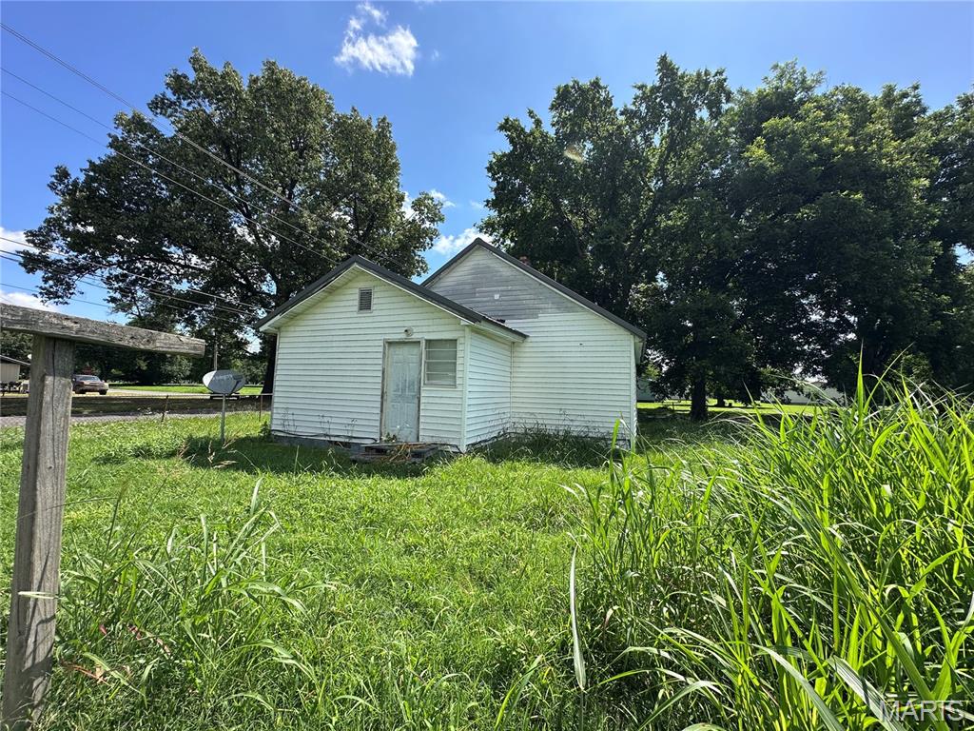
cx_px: 487
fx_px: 394
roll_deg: -1.2
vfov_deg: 85.7
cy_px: 366
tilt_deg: +2.9
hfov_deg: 102.1
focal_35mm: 14
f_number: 2.2
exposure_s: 1/1171
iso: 50
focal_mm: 2.22
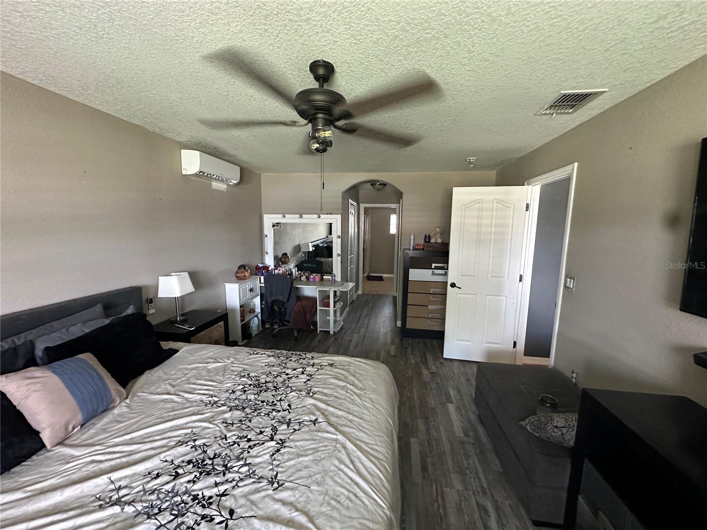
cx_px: 354
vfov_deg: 85.7
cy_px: 265
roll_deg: -1.0
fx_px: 286
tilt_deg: -8.0
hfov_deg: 102.1
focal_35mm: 14
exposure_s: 1/60
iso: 640
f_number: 2.2
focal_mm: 2.22
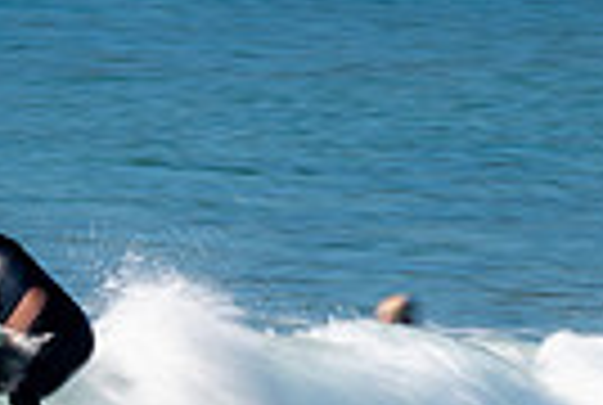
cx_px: 56
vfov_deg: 0.5
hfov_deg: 0.8
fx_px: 43345
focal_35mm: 2582
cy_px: 433
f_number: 14
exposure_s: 1/20
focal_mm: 500
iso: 31
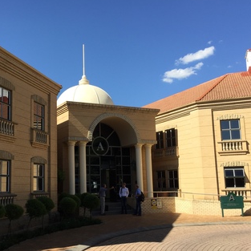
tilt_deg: +5.9
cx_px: 83
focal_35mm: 41
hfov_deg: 40.4
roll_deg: +0.3
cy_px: 134
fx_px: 336
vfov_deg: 40.9
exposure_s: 1/1522
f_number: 2.2
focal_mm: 4.15
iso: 32
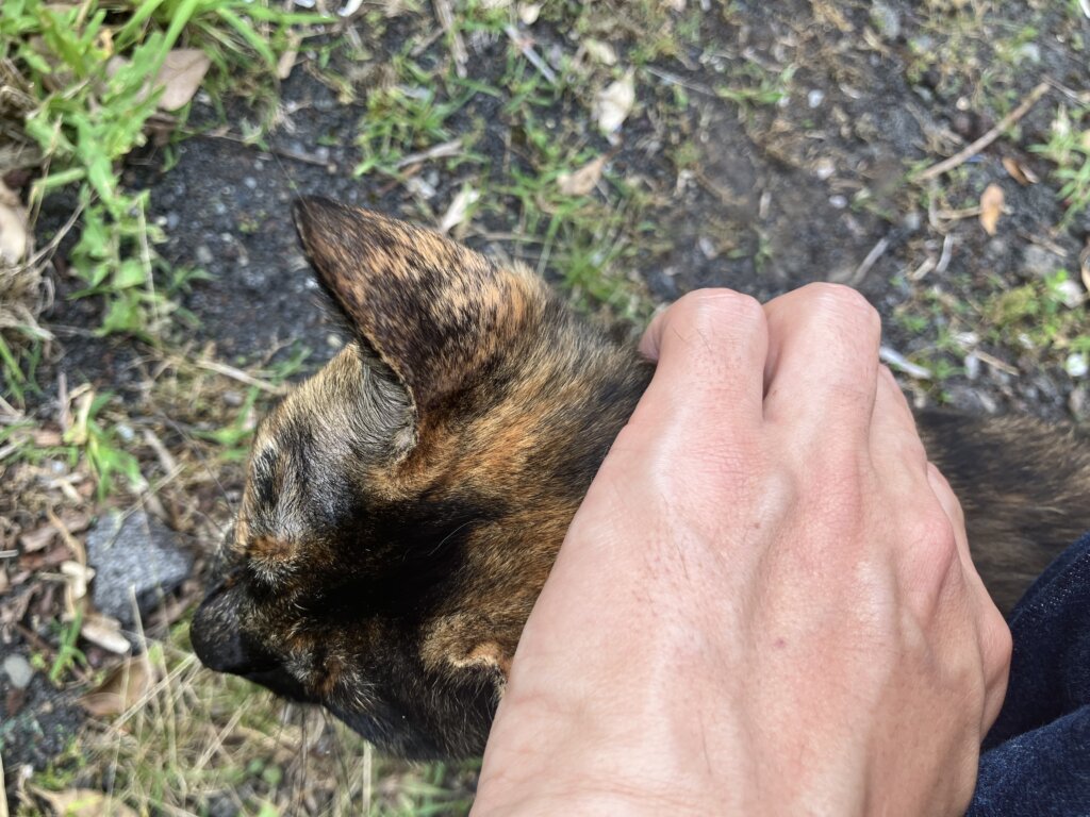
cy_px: 408
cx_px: 545
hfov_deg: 63.4
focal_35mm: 28
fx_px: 882
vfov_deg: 49.7
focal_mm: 3.99
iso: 25
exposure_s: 1/158
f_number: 1.8
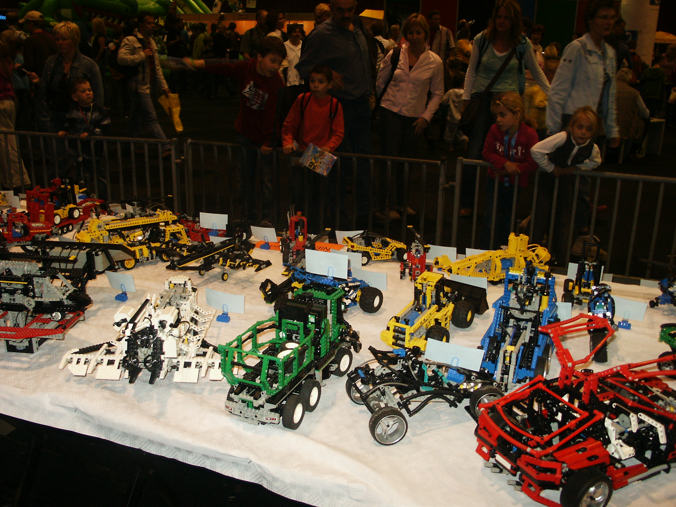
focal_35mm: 35
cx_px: 338
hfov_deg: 52.6
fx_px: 683
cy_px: 254
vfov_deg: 40.7
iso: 200
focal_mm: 7.18
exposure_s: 1/45
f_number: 3
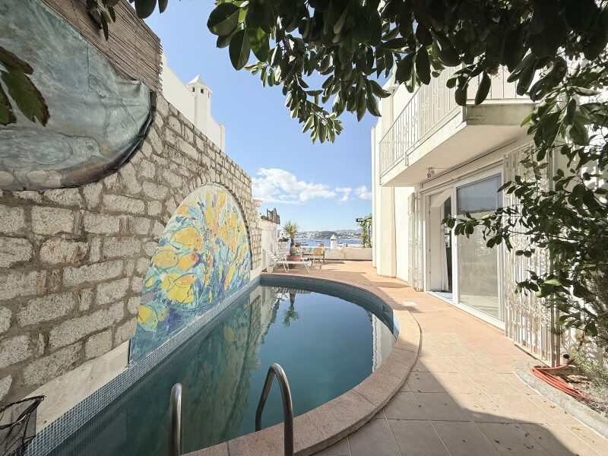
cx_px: 304
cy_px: 228
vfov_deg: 85.7
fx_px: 246
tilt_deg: +1.8
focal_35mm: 14
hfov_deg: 102.1
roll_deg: +0.1
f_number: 2.2
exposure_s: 1/3460
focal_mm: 2.22
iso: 50
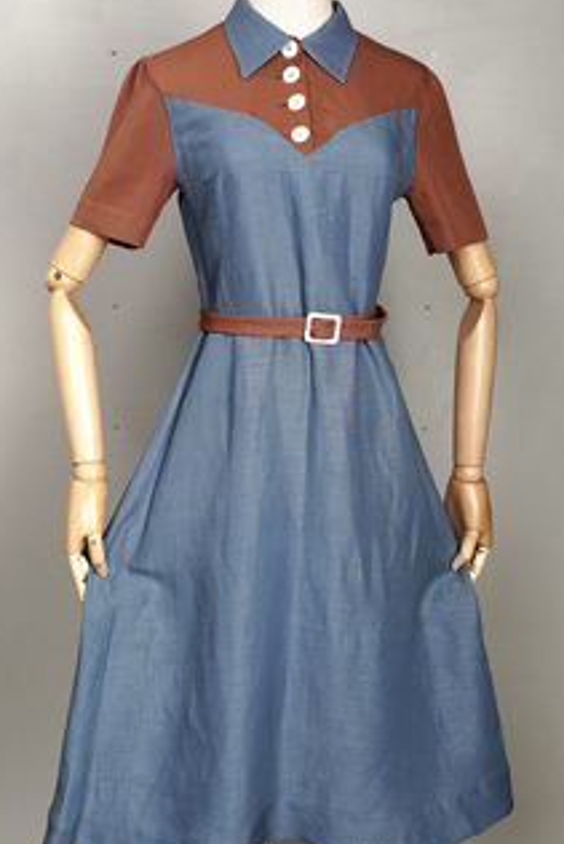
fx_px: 1385
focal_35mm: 59
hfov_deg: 23.0
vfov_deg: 33.9
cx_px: 266
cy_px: 415
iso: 400
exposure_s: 1/40
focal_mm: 32
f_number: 6.3
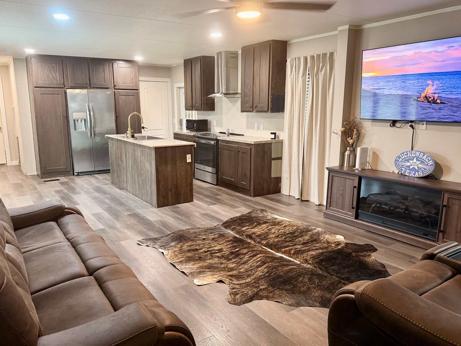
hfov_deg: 67.2
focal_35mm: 26
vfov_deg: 53.1
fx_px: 346
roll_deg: +0.5
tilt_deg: -10.6
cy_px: 175
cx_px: 211
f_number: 1.78
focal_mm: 6.76
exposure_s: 1/60
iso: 400
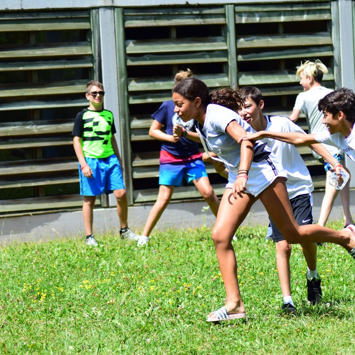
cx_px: 222
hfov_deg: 7.8
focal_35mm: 223
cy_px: 178
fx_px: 2587
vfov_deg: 7.8
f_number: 5.6
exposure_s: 1/1250
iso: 400
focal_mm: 116
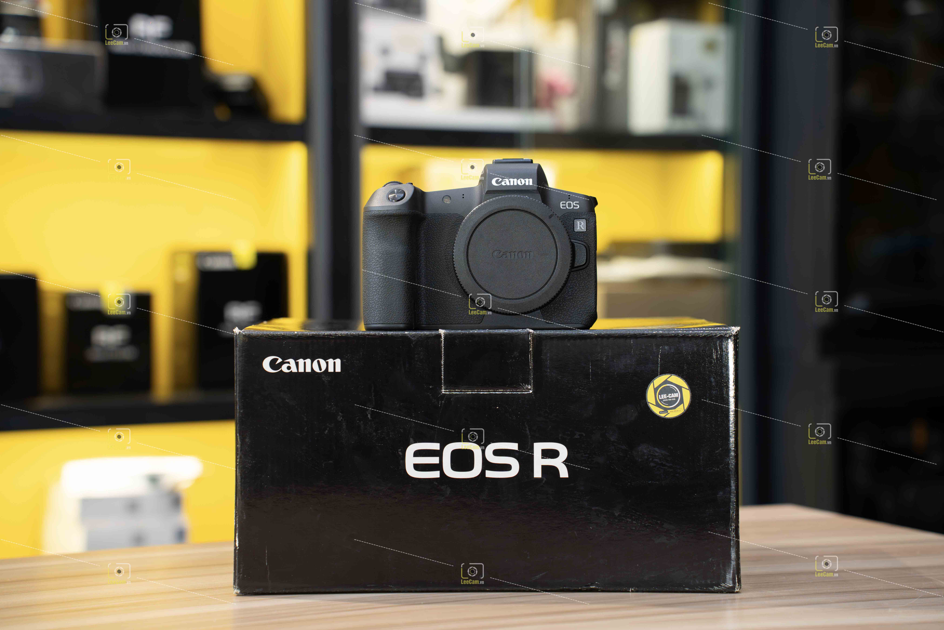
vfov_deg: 18.2
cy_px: 315
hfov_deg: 27.0
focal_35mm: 75
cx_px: 472
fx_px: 1967
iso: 1000
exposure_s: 1/125
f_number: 4.5
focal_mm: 75
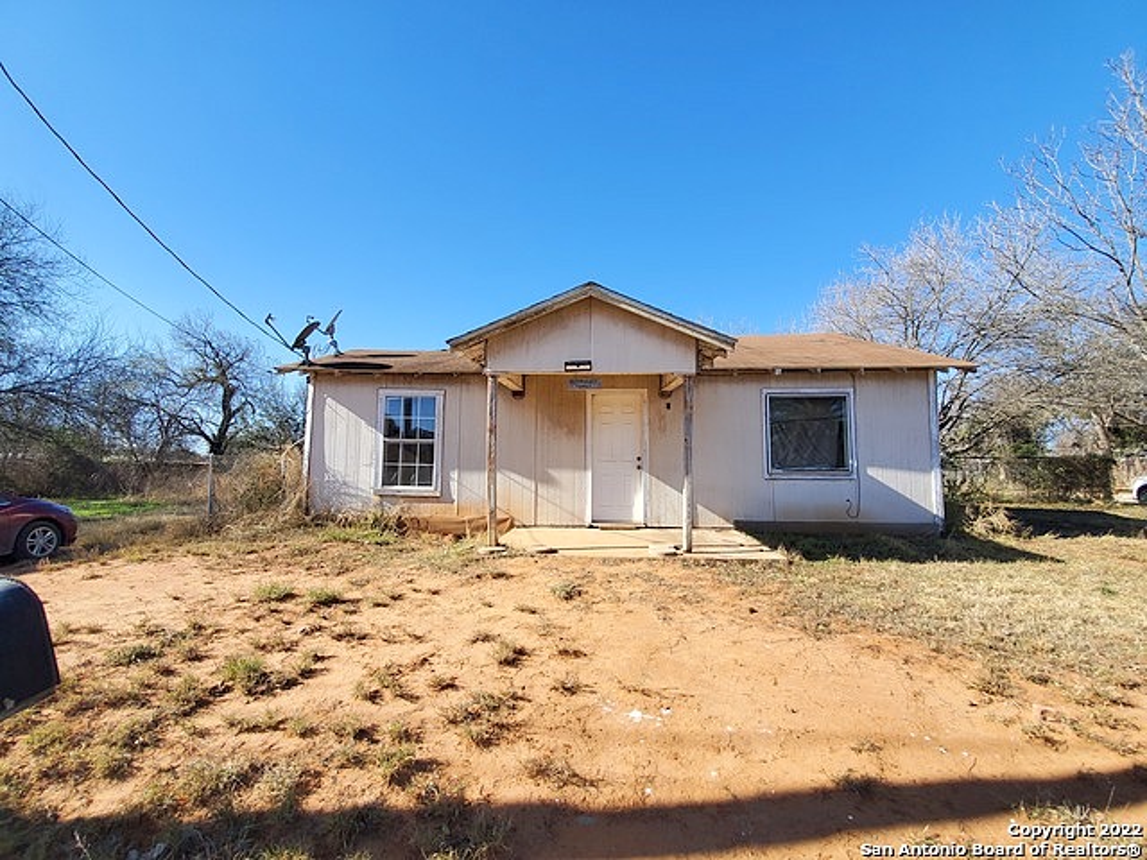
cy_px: 430
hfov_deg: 106.2
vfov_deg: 89.9
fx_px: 431
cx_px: 574
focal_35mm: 13
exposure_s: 1/584
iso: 50
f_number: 2.2
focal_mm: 1.8
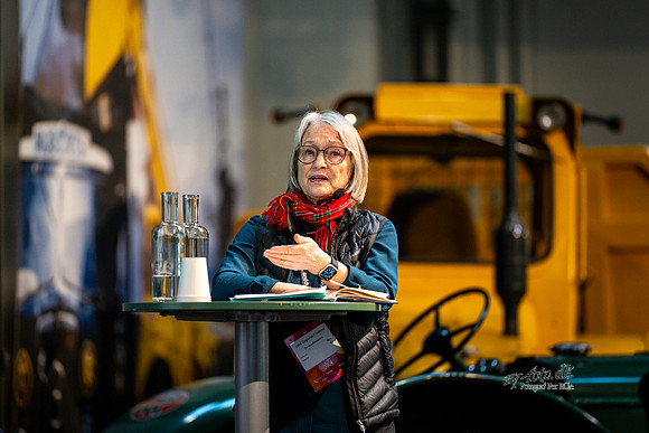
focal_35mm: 206
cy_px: 216
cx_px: 324
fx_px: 3708
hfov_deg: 10.0
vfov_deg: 6.7
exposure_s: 1/160
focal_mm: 200
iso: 4000
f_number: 2.8
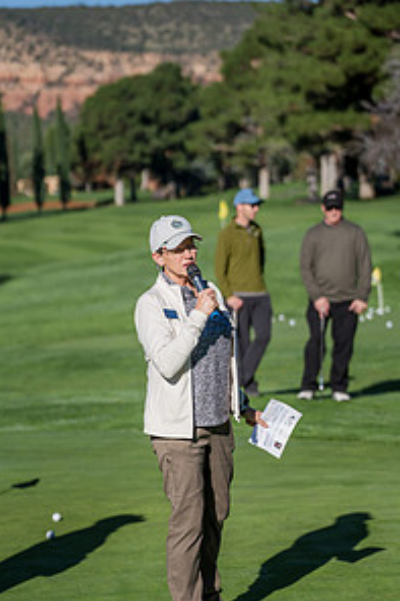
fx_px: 2436
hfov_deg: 9.4
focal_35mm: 146
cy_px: 392
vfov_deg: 14.0
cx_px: 201
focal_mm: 96
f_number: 2.8
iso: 200
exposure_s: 1/6400
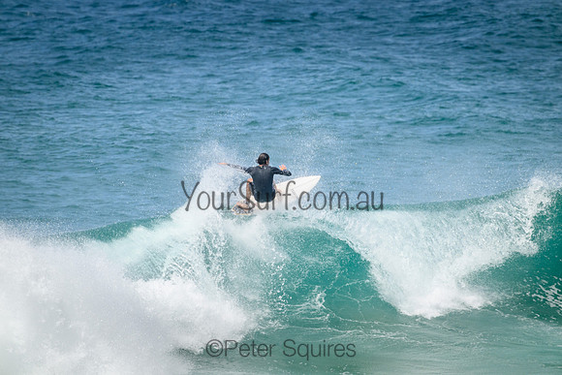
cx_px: 281
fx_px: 12491
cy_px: 188
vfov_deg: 1.7
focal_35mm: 800
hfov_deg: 2.6
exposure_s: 1/2000
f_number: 11
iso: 800
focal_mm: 800
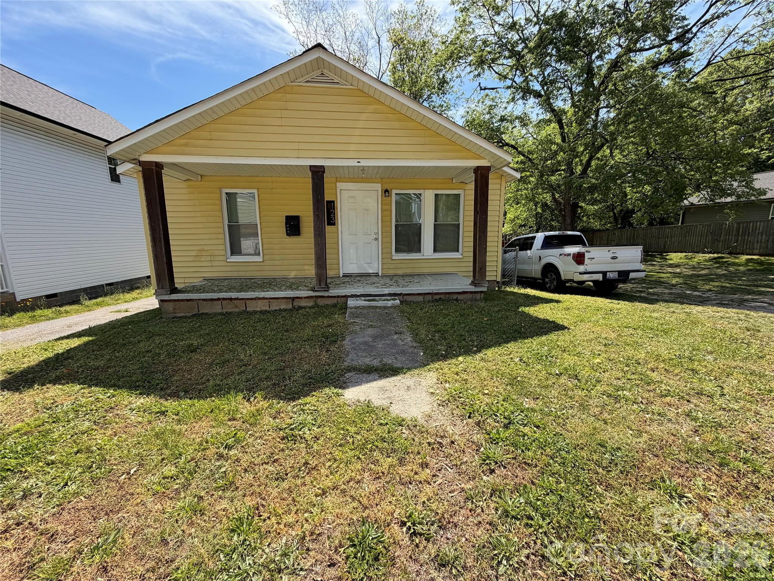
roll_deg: +0.8
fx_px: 313
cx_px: 387
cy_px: 290
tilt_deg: -9.9
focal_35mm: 14
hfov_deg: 102.1
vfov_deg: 85.7
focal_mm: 2.22
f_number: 2.2
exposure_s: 1/770
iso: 40
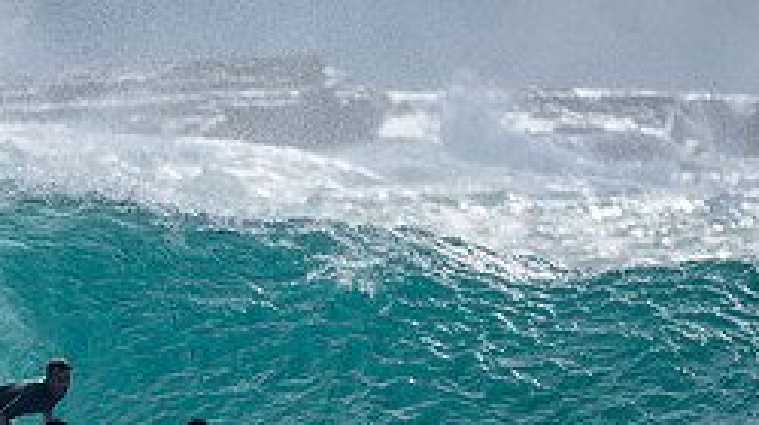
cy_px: 442
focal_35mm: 1948
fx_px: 39163
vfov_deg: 0.6
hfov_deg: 1.1
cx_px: 164
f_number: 6.3
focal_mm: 800
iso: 140
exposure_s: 1/2000
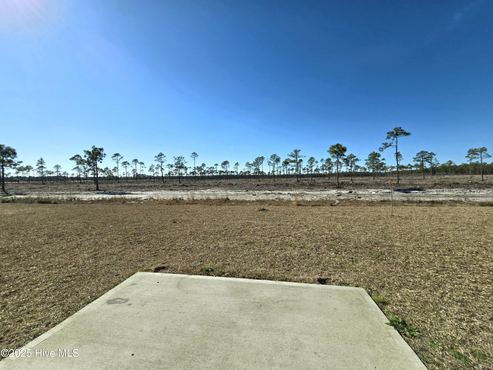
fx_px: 185
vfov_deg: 89.9
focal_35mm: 13
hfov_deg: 106.2
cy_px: 185
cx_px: 246
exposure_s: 1/5000
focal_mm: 2.2
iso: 50
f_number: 2.2
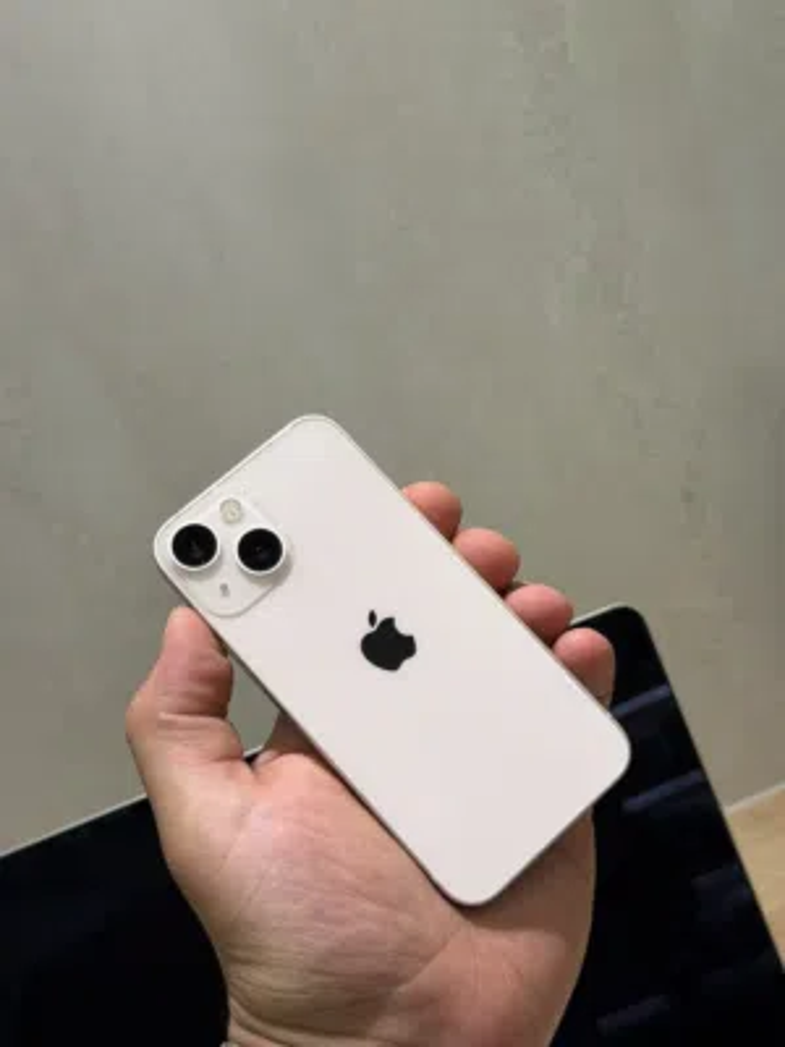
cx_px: 392
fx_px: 1451
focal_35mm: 48
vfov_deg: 39.7
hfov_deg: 30.3
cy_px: 524
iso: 50
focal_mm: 6.76
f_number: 1.78
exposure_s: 1/121
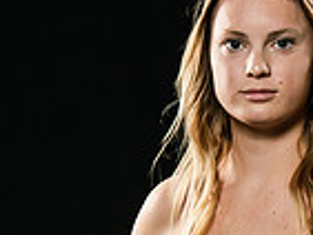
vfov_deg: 3.0
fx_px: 4471
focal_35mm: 494
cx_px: 342
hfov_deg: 4.0
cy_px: 203
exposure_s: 1/250
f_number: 5.6
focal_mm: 125
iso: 320
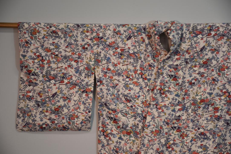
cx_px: 116
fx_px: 722
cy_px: 77
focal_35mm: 112
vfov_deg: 12.2
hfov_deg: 18.2
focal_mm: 75
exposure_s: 1/60
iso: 400
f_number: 5
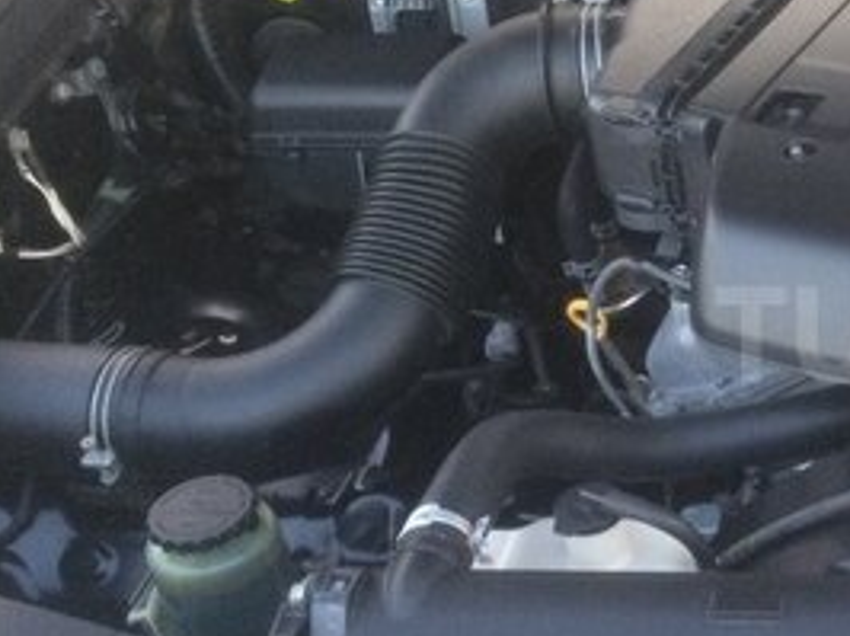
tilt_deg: -33.9
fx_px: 1766
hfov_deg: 24.3
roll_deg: -0.1
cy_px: 334
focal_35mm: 72
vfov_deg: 20.4
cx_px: 1042
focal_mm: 4.15
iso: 80
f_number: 2.2
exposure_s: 1/33
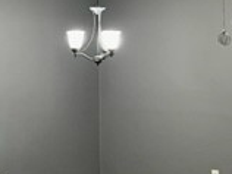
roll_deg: +0.7
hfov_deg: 18.7
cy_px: 15
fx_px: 705
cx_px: 91
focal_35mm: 105
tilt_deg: +3.4
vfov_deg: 14.0
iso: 160
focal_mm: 4.2
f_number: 1.6
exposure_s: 1/60
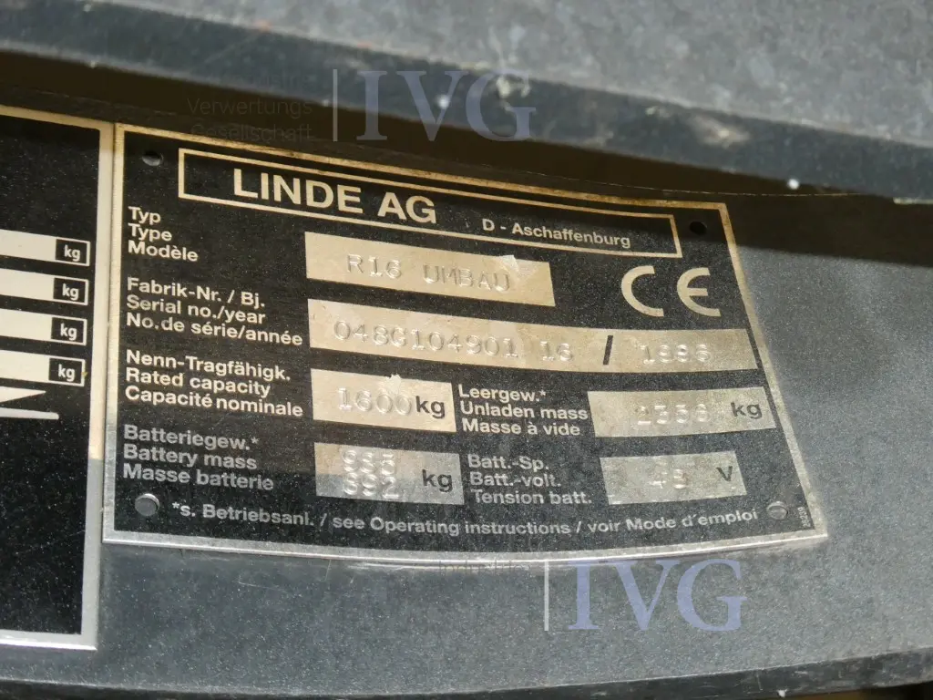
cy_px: 350
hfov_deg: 27.8
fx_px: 1887
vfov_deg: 21.0
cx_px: 466
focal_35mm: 70
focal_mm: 12.5
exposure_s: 1/60
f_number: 4.5
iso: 800
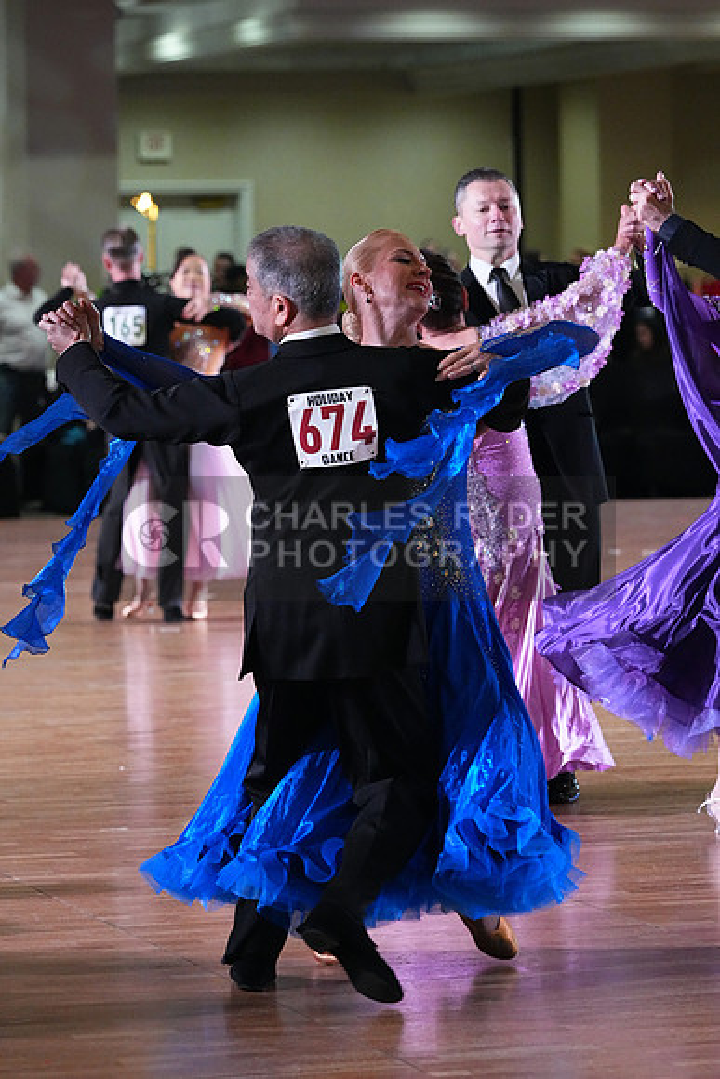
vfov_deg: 12.3
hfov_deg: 8.2
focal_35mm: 167
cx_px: 360
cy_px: 540
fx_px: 5007
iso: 10000
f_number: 5.6
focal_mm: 167
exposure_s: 1/400
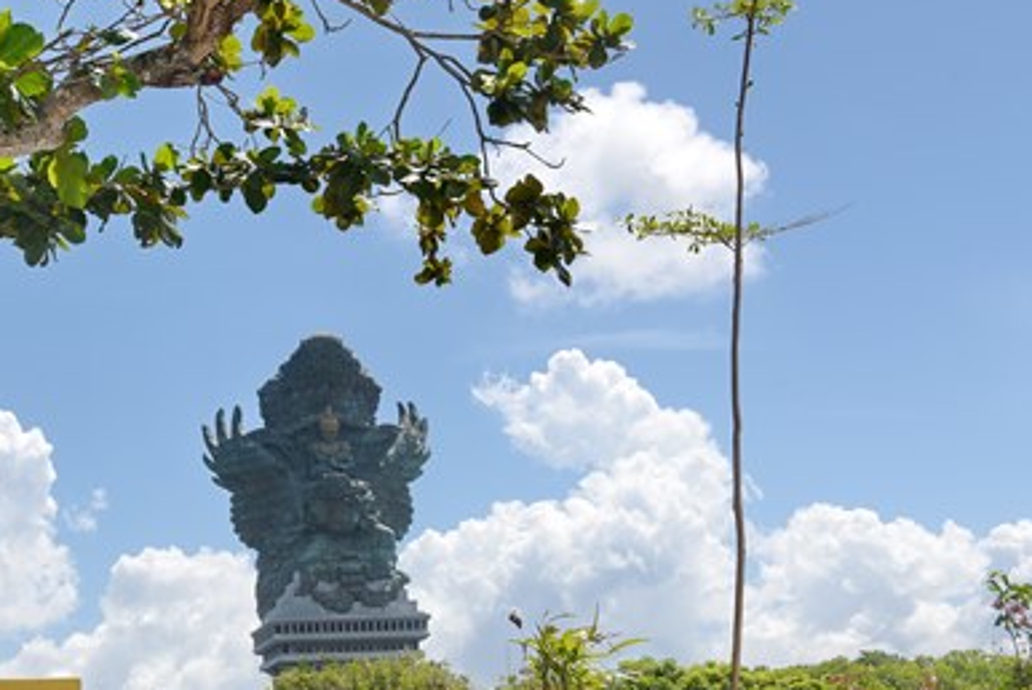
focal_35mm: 69
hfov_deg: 28.3
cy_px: 548
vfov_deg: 19.6
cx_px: 139
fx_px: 1979
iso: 100
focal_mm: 38
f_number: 10
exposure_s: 1/320
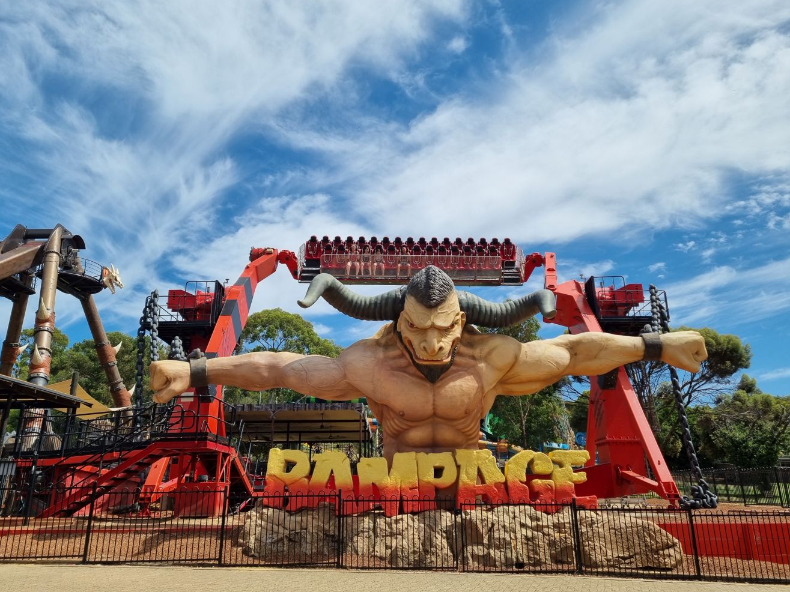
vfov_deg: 51.3
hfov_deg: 65.3
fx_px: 616
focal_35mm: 27
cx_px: 390
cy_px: 301
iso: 50
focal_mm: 5.4
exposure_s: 1/4560
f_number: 1.8
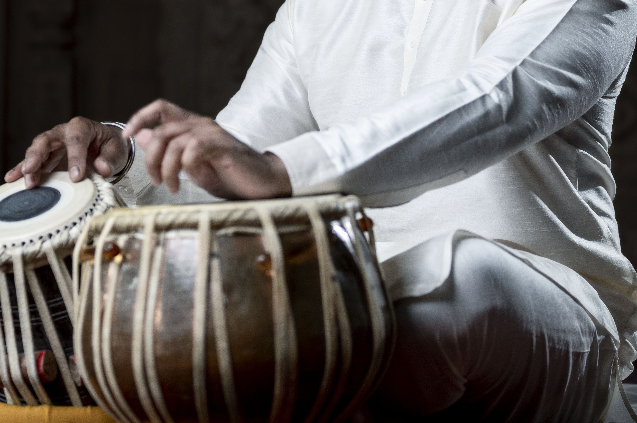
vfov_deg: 11.2
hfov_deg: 16.8
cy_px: 42
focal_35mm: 122
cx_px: 282
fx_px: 2157
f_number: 1.8
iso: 320
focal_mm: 50
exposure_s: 1/250
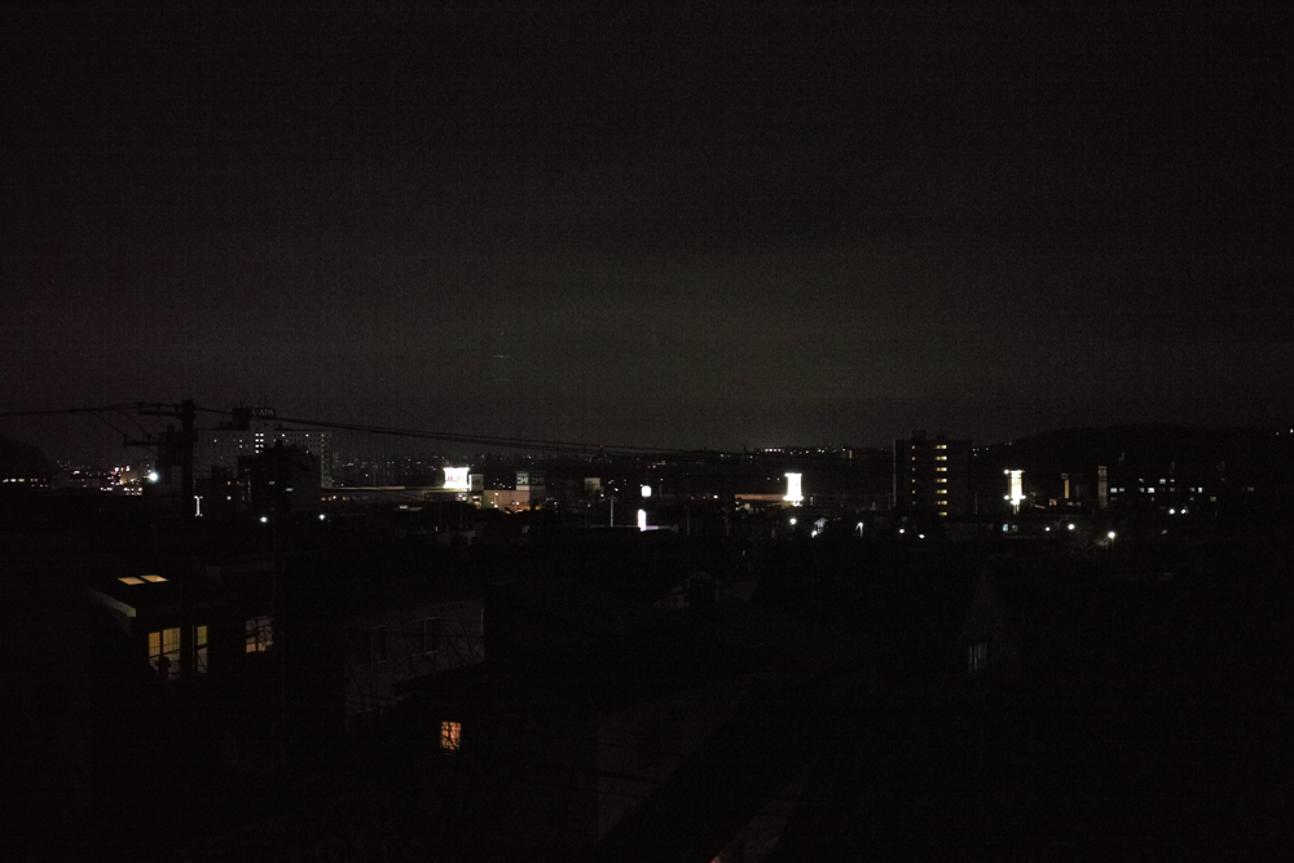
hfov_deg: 43.6
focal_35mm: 45
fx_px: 1618
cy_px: 432
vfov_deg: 29.9
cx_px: 647
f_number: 2.8
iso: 1600
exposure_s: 1/25
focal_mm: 30
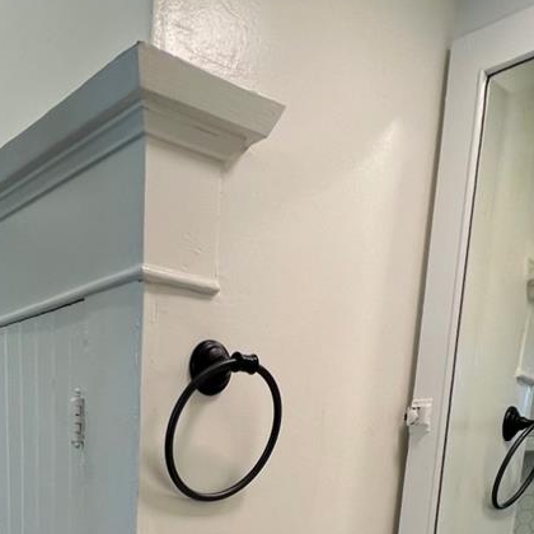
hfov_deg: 39.8
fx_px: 716
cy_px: 678
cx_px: 132
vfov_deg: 32.1
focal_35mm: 41
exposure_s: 1/120
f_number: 1.8
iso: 40
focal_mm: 1.57
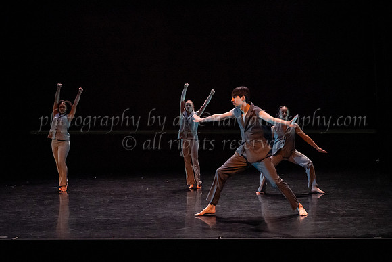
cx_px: 192
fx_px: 588
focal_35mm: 54
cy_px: 141
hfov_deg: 36.9
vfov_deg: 25.1
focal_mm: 45
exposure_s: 1/320
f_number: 3.5
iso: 4000
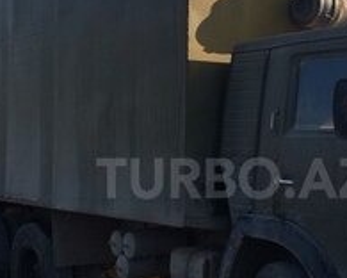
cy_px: 178
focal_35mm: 72
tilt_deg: -3.7
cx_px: 233
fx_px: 739
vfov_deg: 21.2
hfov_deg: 26.3
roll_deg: +1.2
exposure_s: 1/1282
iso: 32
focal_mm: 4.15
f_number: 2.2
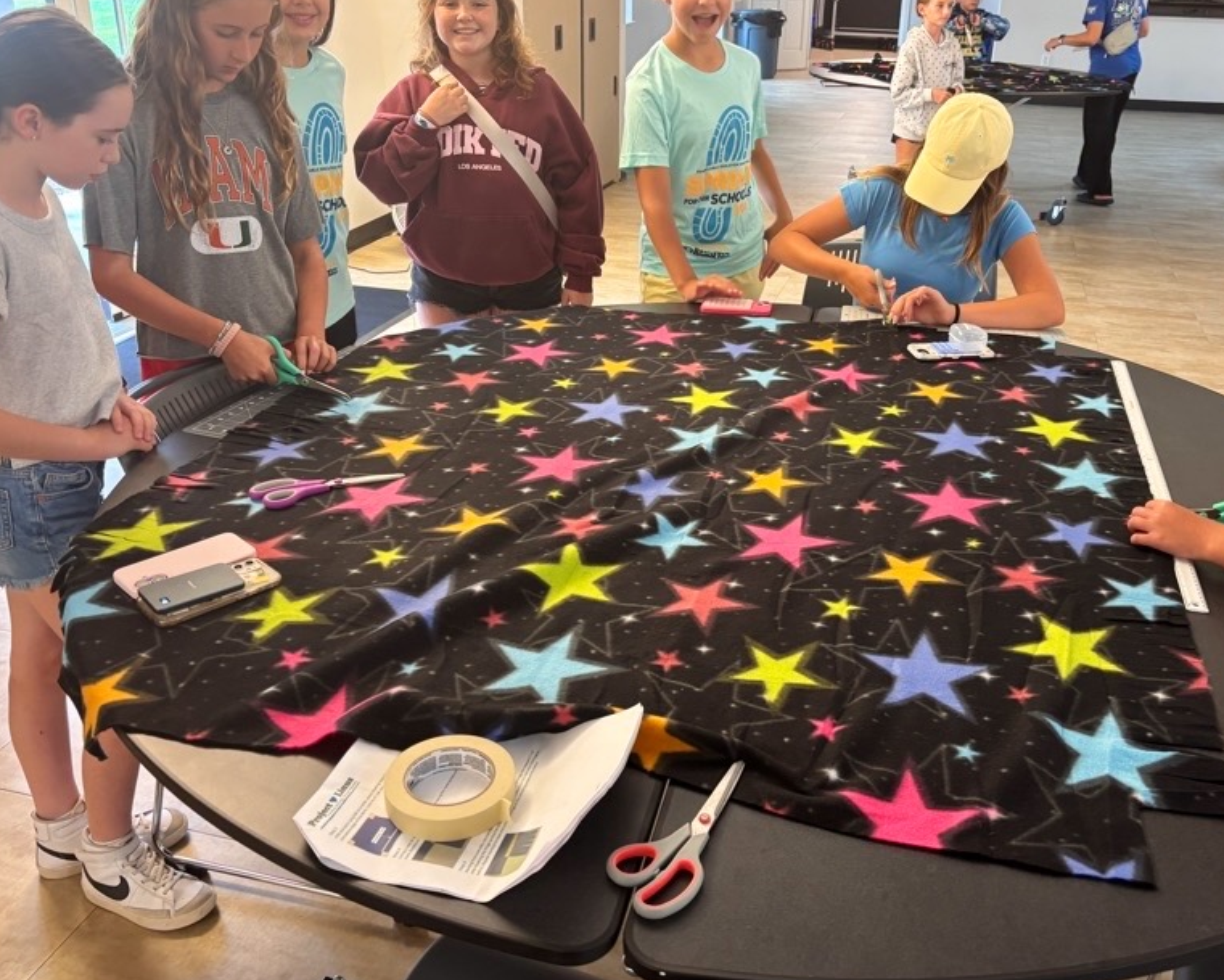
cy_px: 460
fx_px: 1159
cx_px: 680
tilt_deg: -24.1
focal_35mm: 32
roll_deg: -0.3
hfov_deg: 55.5
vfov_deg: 45.8
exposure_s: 1/95
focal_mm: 5.96
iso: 125
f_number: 1.6
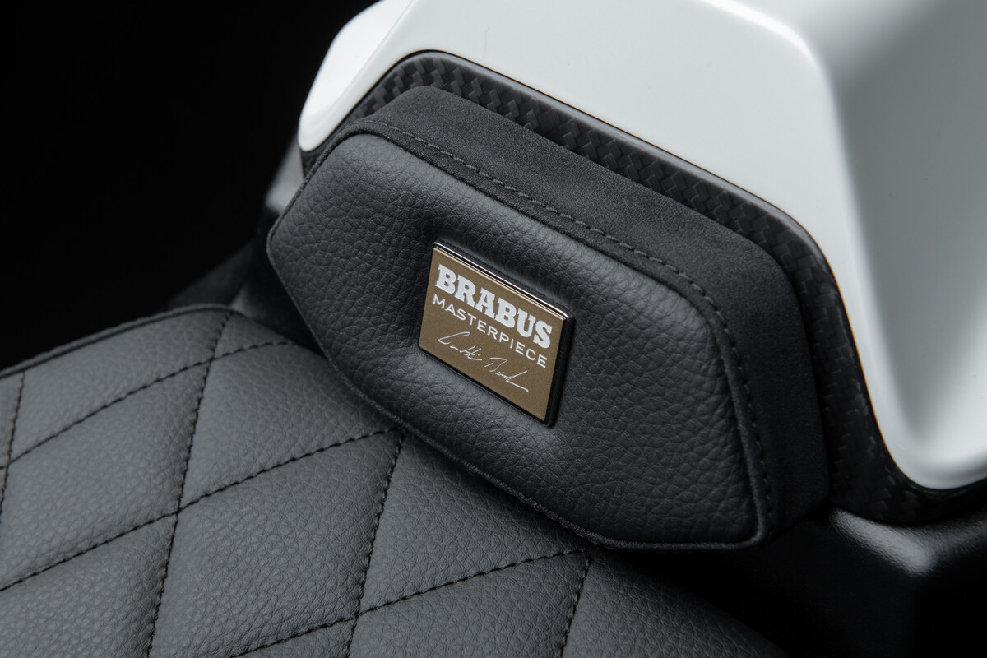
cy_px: 329
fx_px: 1919
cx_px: 494
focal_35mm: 70
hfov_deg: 28.8
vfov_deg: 19.5
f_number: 13
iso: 250
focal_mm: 70
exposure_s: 1/200
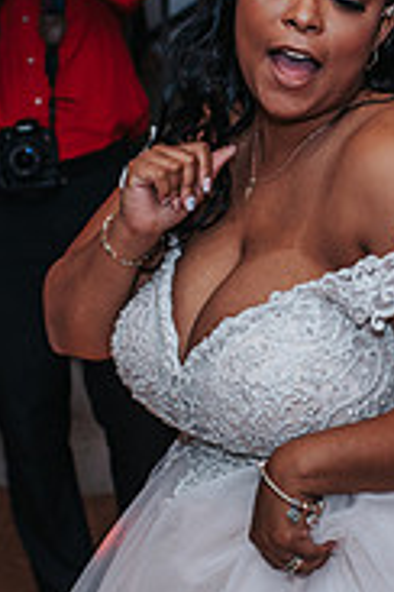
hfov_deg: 10.6
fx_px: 2118
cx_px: 296
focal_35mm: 129
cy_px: 269
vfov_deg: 15.9
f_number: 3.5
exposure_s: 1/200
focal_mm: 35
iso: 400
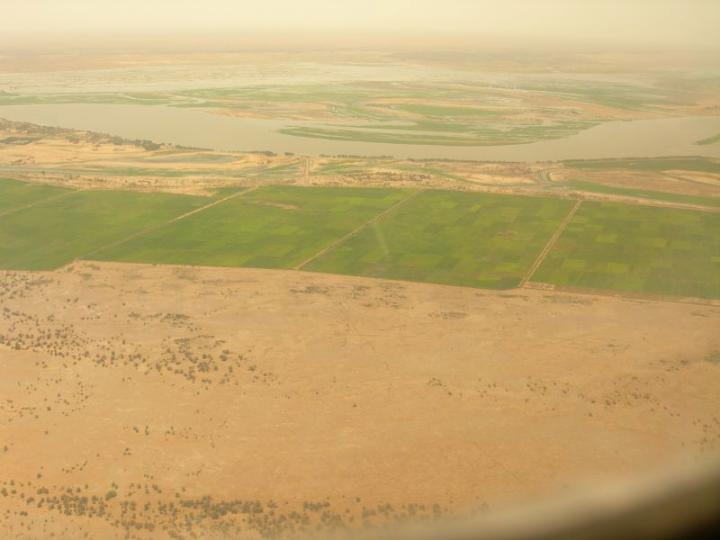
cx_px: 360
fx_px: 790
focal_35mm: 38
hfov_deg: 49.0
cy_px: 270
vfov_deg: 37.7
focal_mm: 7.8
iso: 50
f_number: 4.8
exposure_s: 1/145
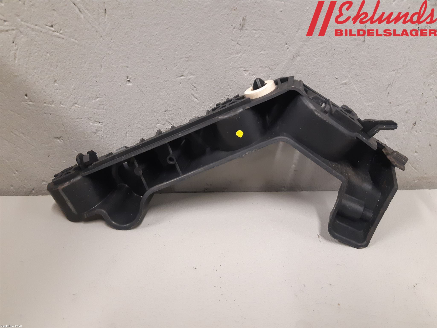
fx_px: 328
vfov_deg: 53.1
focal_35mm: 26
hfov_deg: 67.3
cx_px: 218
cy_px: 164
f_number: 1.7
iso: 250
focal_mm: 3.93
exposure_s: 1/50
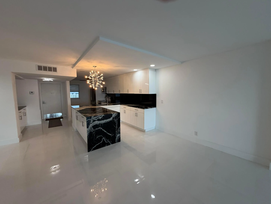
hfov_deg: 102.1
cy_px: 102
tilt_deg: -2.7
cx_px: 136
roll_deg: +2.3
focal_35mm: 14
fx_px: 110
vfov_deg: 85.7
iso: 100
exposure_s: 1/120
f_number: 2.2
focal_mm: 2.22
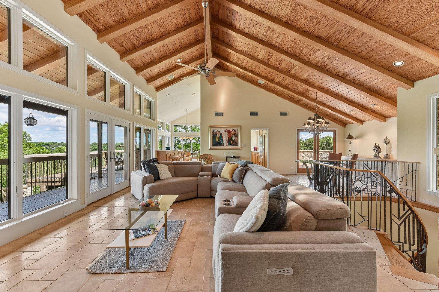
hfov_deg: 104.3
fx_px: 171
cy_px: 146
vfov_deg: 81.2
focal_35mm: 14
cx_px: 220
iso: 125
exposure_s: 1/15
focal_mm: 14
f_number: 8
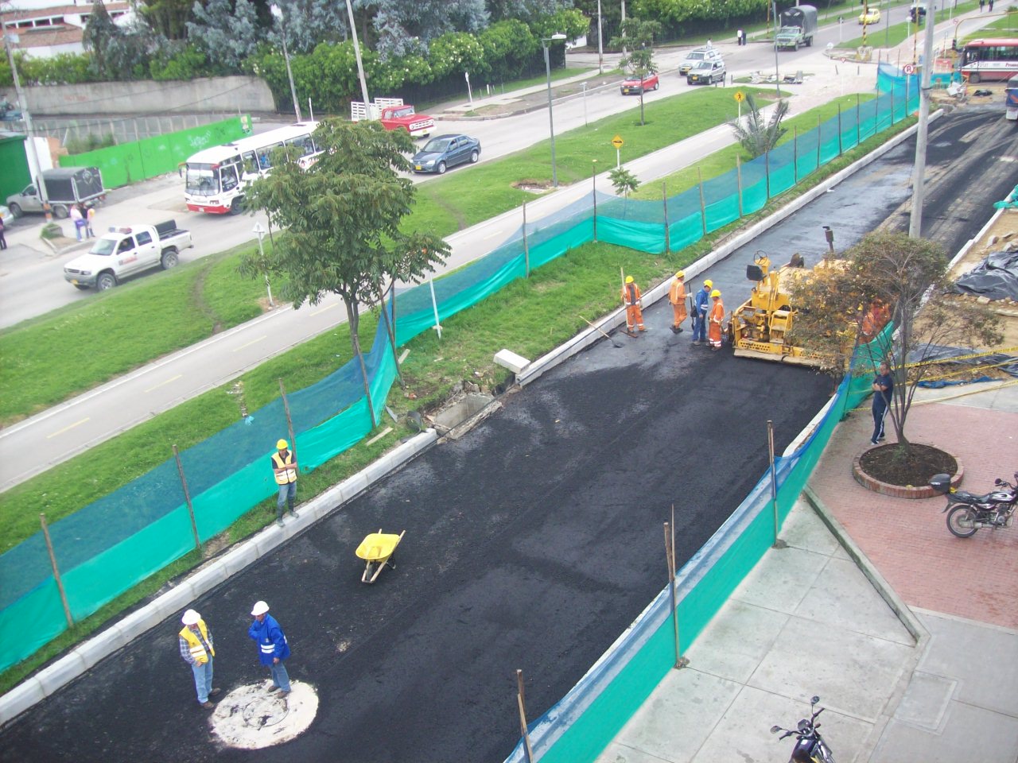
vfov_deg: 39.7
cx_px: 509
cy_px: 382
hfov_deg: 51.4
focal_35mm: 36
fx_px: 1059
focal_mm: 6
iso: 80
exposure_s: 1/270
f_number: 2.7
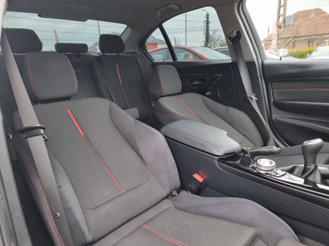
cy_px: 123
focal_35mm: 24
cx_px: 164
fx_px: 228
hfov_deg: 71.6
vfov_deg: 56.8
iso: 250
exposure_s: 1/60
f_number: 1.8
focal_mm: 6.7
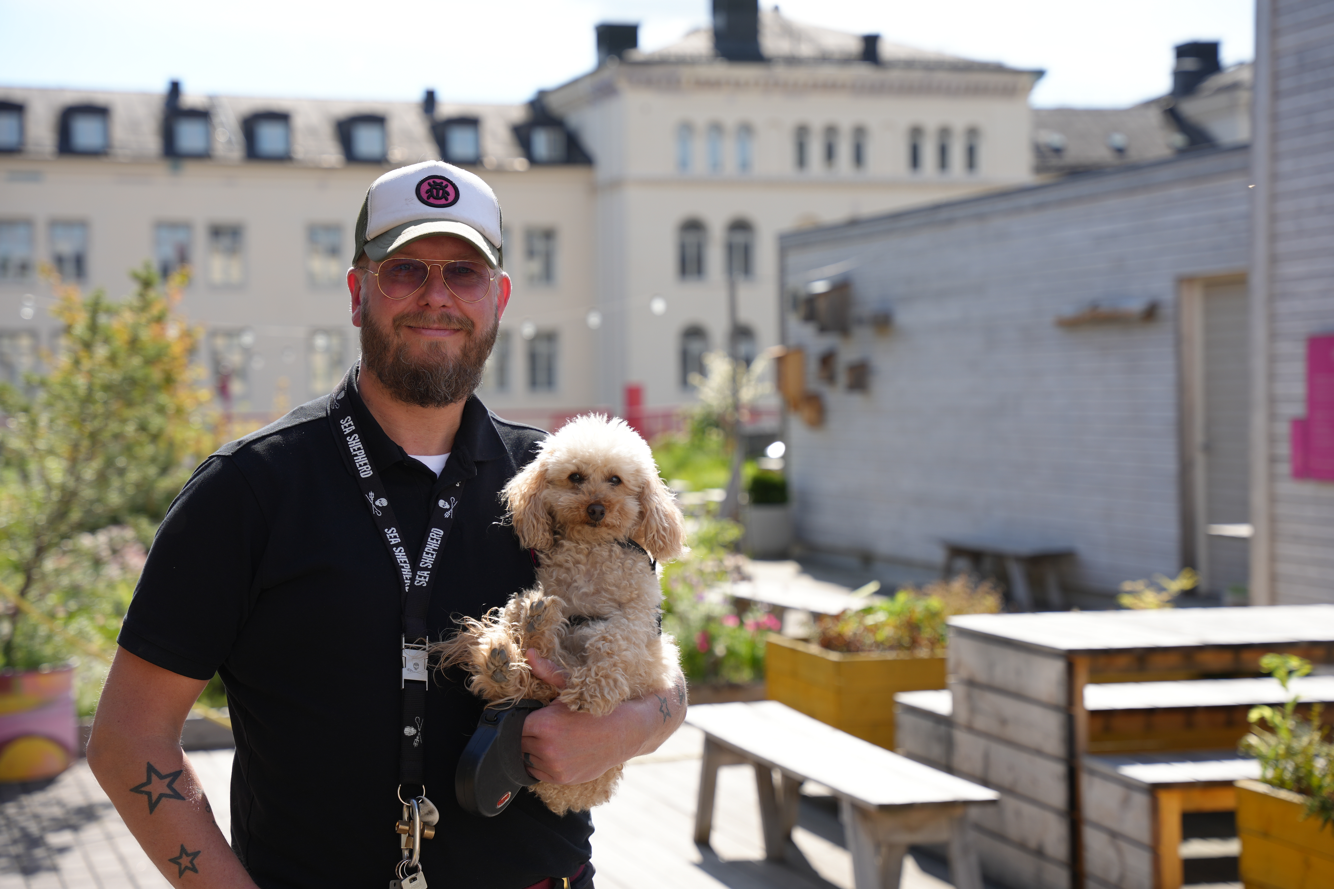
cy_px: 444
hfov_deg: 28.8
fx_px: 2594
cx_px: 667
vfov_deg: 19.5
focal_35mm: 70
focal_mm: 70
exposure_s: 1/400
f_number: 4.5
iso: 100
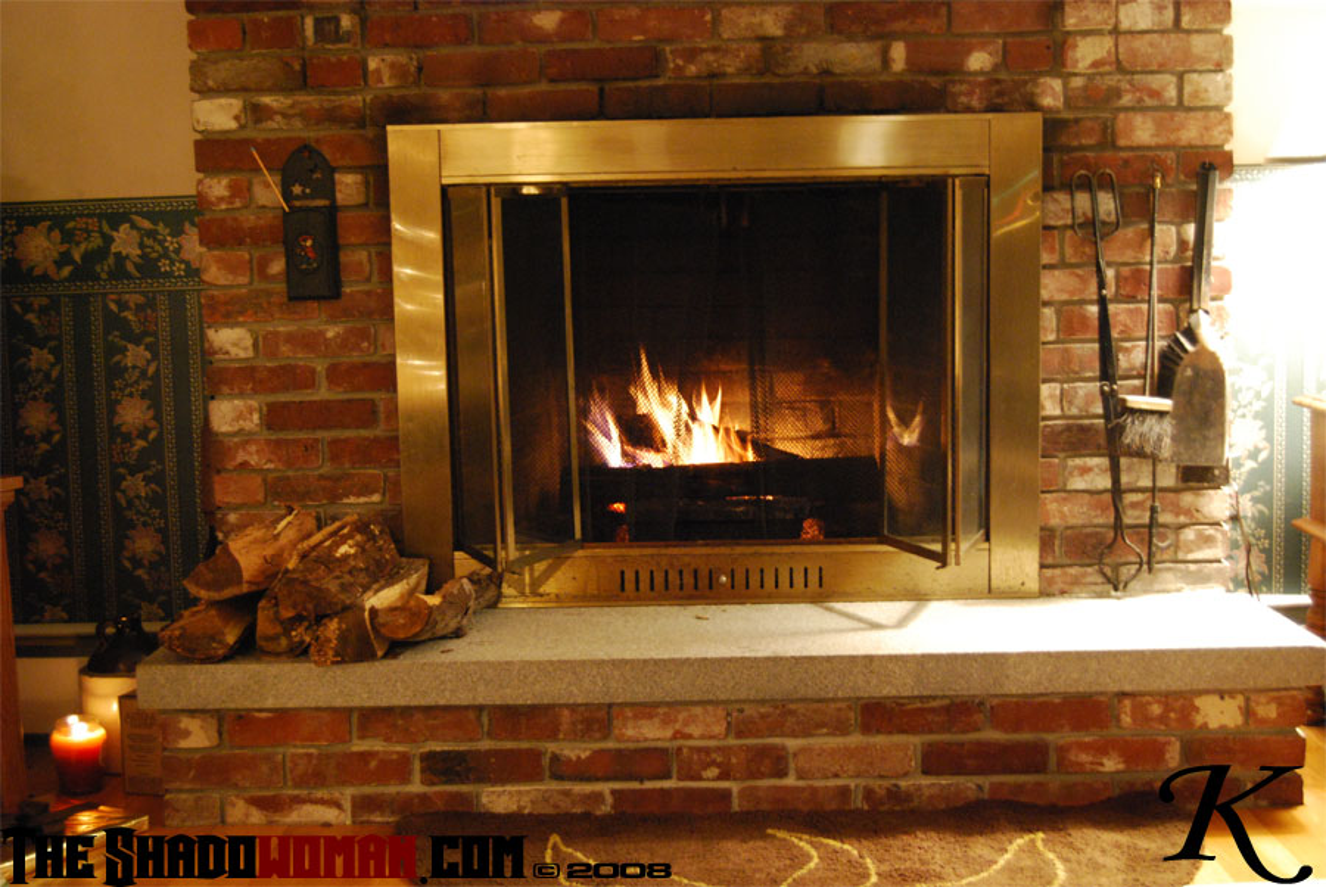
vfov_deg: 28.1
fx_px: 1770
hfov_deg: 41.1
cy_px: 444
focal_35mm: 48
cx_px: 663
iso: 1600
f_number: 4.5
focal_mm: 32
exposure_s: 1/3
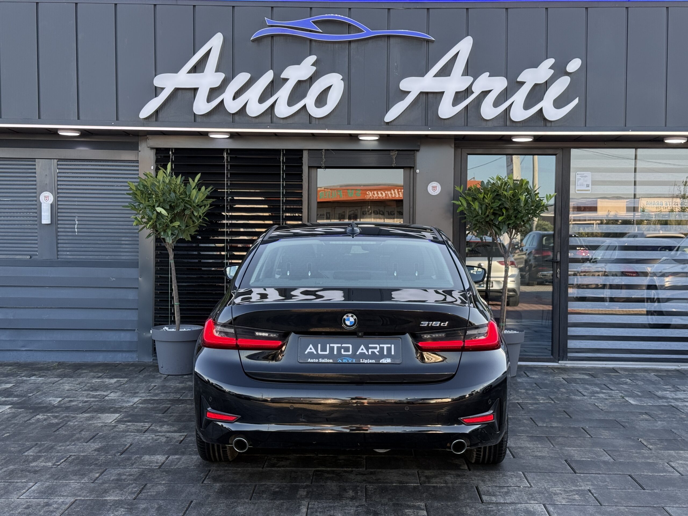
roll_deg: -0.5
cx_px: 344
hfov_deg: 39.7
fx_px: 954
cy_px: 258
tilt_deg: -0.8
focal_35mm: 48
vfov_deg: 30.3
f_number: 1.78
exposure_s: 1/411
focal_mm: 6.76
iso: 80
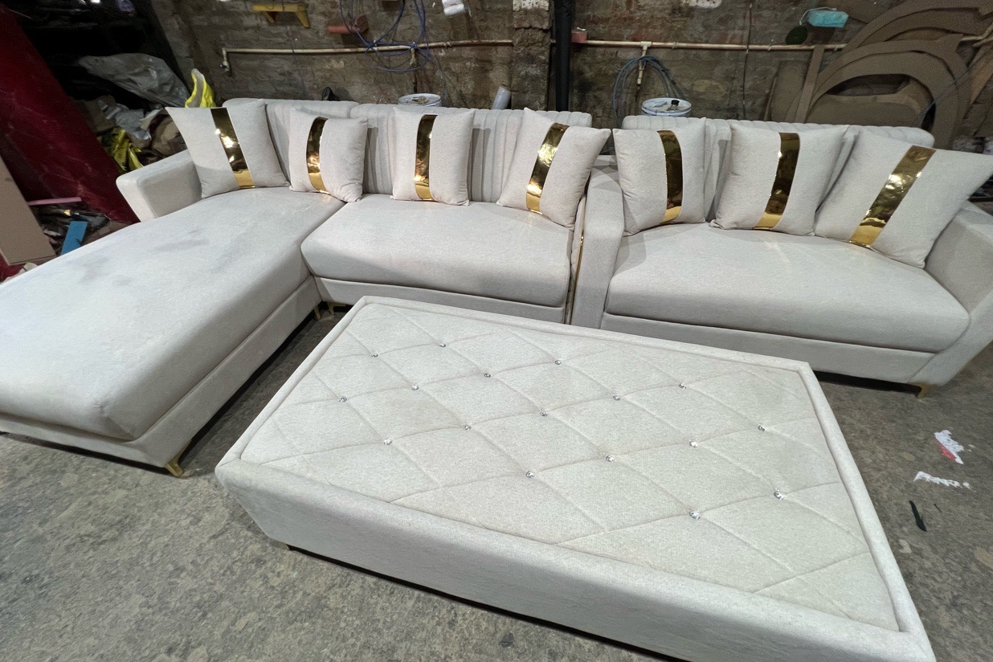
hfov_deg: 104.3
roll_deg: -0.3
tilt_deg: -40.2
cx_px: 498
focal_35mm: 14
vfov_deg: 81.2
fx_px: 386
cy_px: 329
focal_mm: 1.57
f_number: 1.8
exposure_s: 1/100
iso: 200
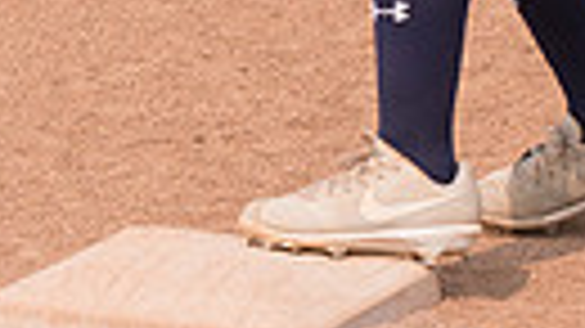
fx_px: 7598
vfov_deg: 2.5
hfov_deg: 4.4
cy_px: -481
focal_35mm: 490
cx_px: 441
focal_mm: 70
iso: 320
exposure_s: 1/1600
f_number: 5.6
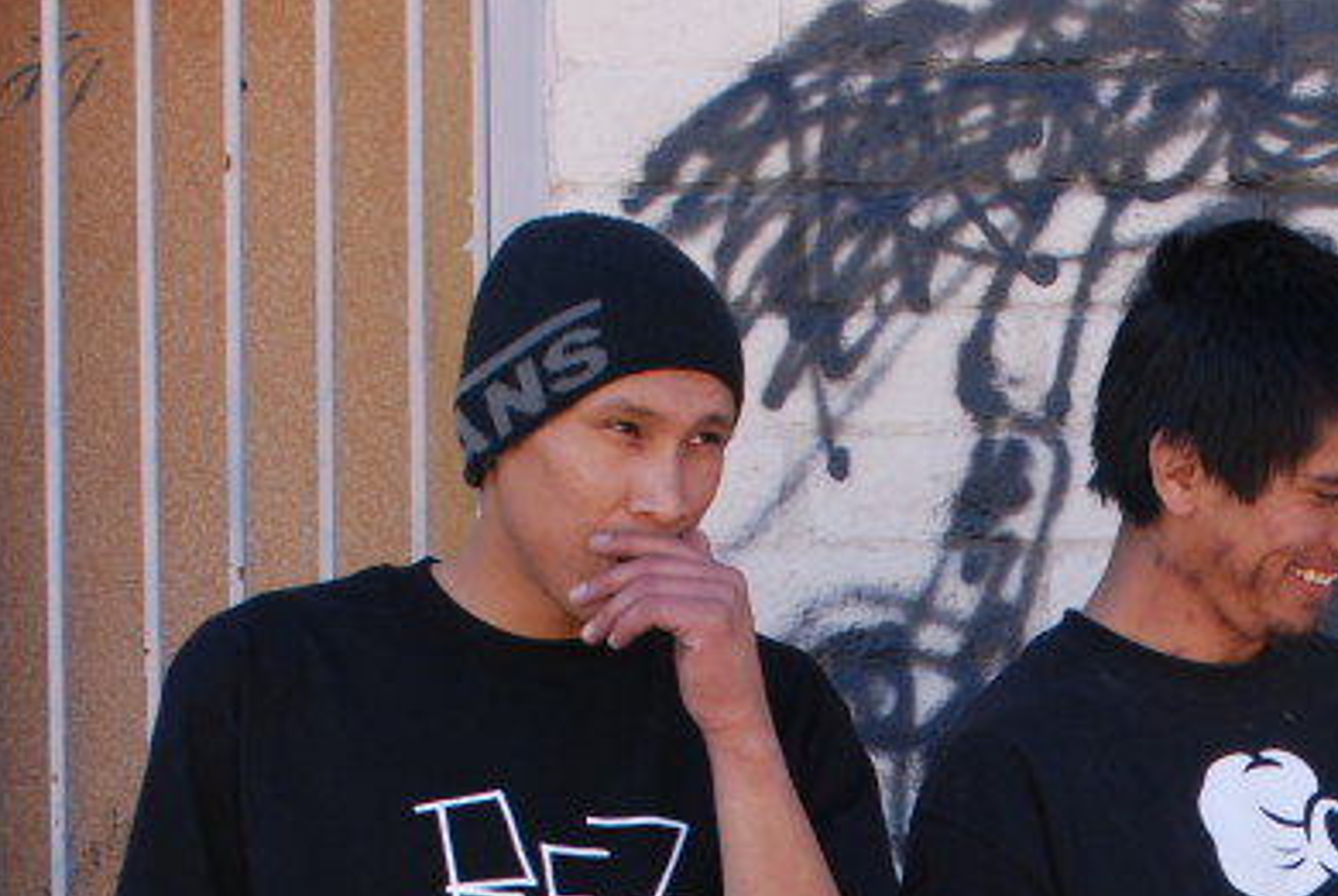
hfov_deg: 15.5
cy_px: 1411
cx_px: 1554
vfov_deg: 10.3
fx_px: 4763
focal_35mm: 128
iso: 200
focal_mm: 26
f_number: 6.3
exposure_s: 1/125
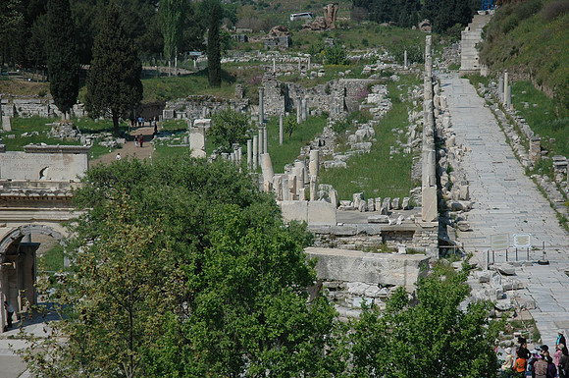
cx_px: 284
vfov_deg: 14.7
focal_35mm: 93
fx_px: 1468
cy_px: 189
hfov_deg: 21.9
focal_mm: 62
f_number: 4.5
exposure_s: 1/2000
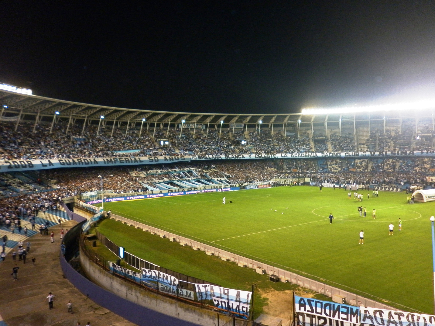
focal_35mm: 28
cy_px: 163
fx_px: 352
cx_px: 218
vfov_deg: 49.7
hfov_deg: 63.4
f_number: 2.8
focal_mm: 5
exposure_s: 1/30
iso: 125
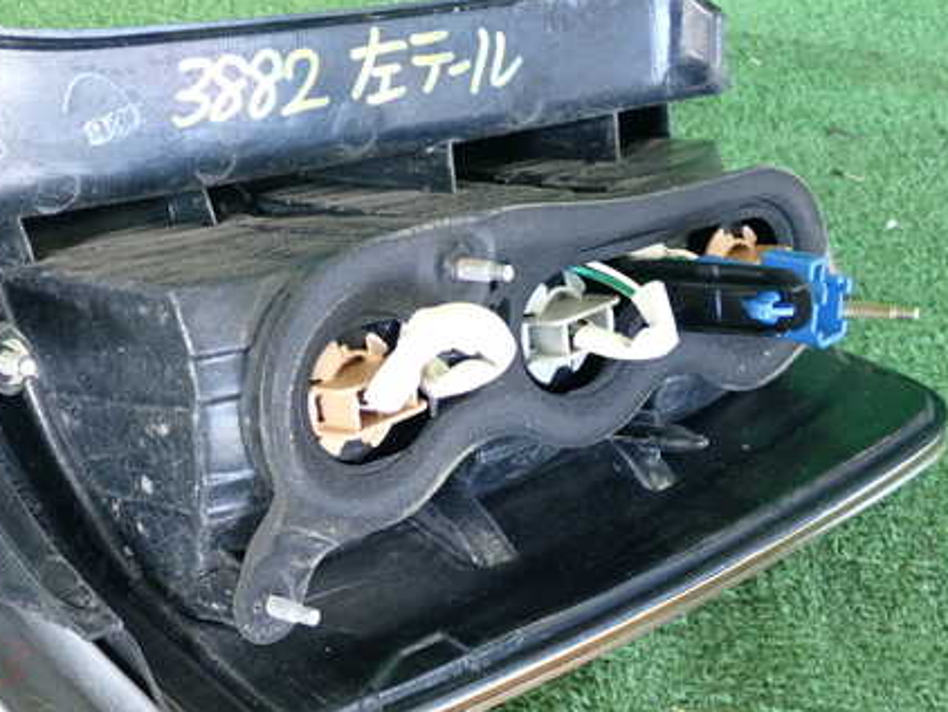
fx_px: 1480
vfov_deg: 27.0
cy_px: 393
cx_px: 317
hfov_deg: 35.2
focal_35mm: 54
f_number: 2.7
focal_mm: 6.83
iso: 640
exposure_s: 1/125
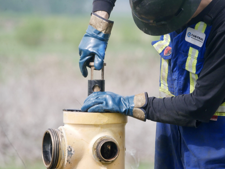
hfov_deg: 3.3
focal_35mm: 600
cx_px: 112
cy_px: 84
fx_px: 3901
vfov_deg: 2.5
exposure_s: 1/640
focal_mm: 300
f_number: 8
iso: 640
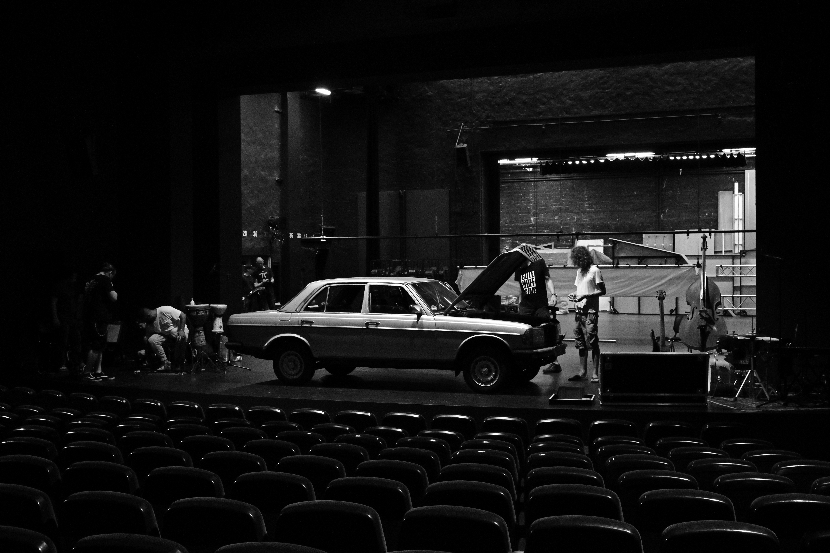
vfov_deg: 31.9
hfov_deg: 46.4
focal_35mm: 42
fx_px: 968
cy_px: 276
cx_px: 415
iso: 800
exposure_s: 1/60
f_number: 8
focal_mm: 28
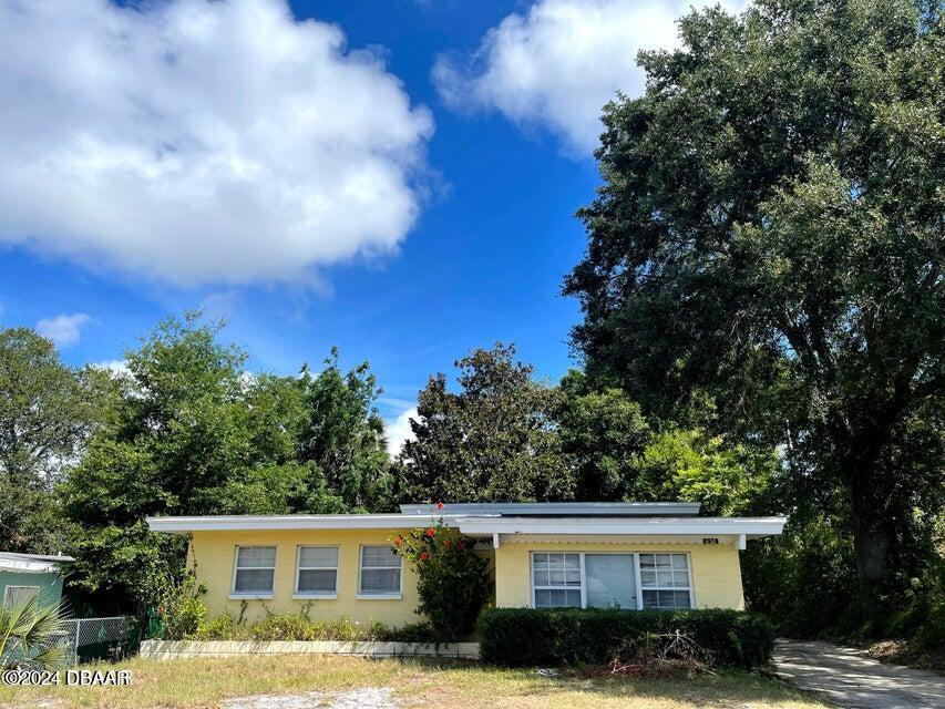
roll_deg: -0.2
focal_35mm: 26
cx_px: 472
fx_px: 710
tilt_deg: +17.6
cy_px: 354
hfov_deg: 67.3
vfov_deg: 53.1
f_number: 1.6
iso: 32
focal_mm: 5.1
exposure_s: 1/4202
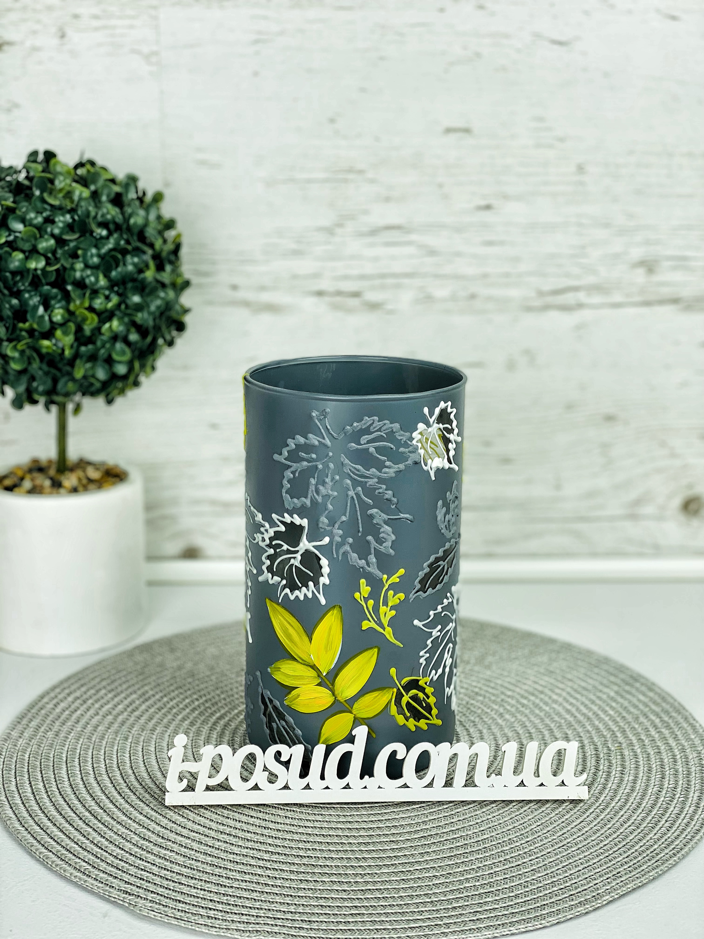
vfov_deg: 36.8
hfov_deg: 28.0
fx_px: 1410
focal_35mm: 52
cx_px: 352
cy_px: 470
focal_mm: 6
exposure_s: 1/240
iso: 20
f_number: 2
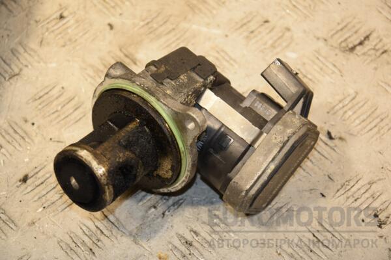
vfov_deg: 12.2
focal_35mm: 112
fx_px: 1222
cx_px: 196
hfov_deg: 18.2
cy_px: 130
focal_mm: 75
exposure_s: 1/200
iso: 800
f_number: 5.6
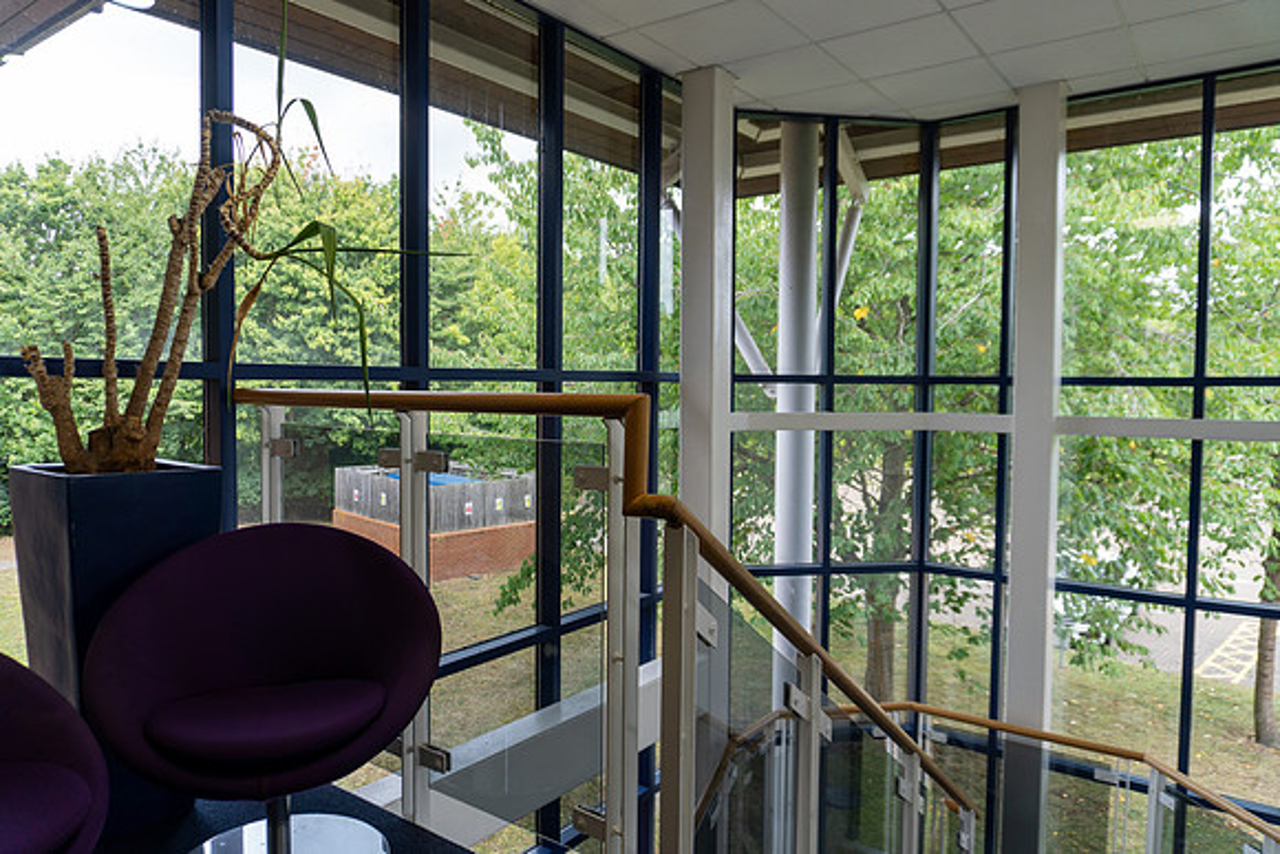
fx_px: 853
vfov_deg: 53.2
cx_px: 640
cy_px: 427
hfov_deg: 73.7
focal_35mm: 24
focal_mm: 16
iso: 100
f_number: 4
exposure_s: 1/60
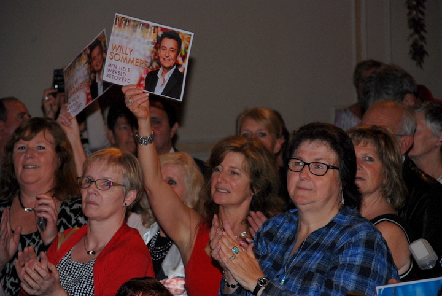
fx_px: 1936
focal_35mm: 158
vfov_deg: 8.7
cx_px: 221
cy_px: 148
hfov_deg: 13.0
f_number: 5.6
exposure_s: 1/60
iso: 320
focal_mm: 105
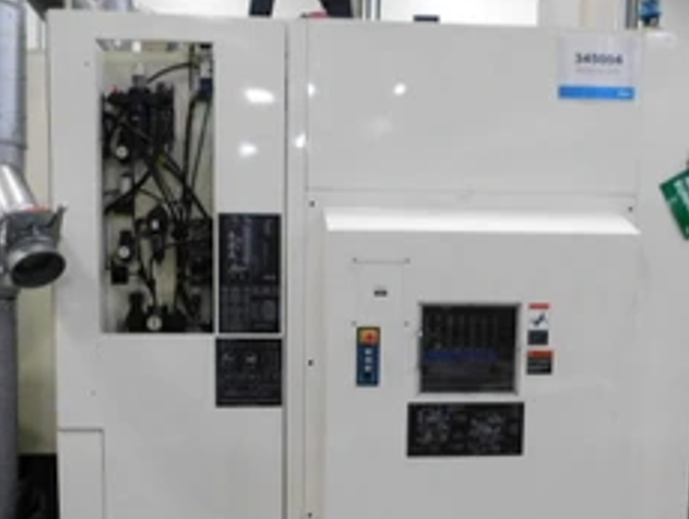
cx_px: 309
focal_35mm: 40
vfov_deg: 35.6
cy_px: 357
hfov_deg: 46.7
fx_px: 797
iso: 280
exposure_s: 1/30
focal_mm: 4
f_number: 3
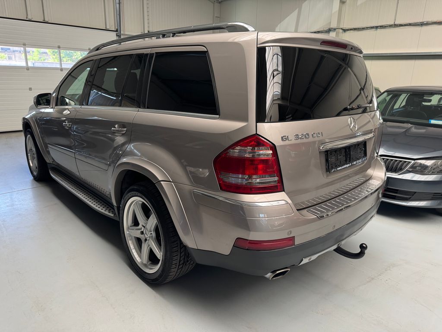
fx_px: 306
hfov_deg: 71.6
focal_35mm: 24
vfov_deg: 56.8
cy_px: 166
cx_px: 221
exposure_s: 1/121
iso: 160
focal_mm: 6.76
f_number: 1.78
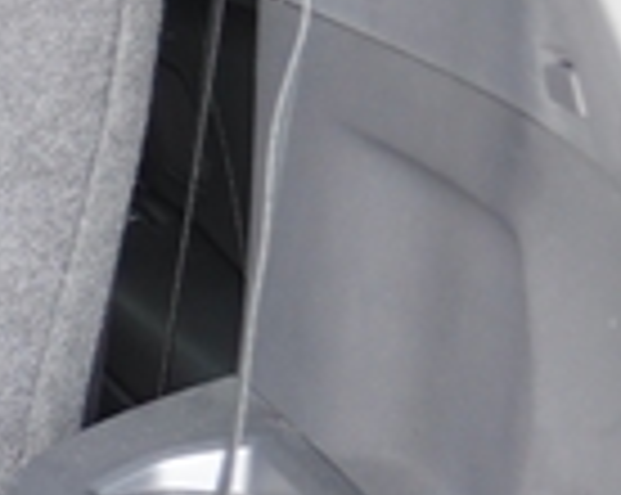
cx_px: -1125
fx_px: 4992
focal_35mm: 272
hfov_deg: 6.6
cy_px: 538
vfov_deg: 5.7
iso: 400
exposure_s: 1/40
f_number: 2.8
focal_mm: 26
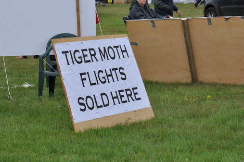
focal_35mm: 199
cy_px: 66
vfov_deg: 6.9
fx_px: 1345
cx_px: 113
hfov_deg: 10.4
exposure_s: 1/160
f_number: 9
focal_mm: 105
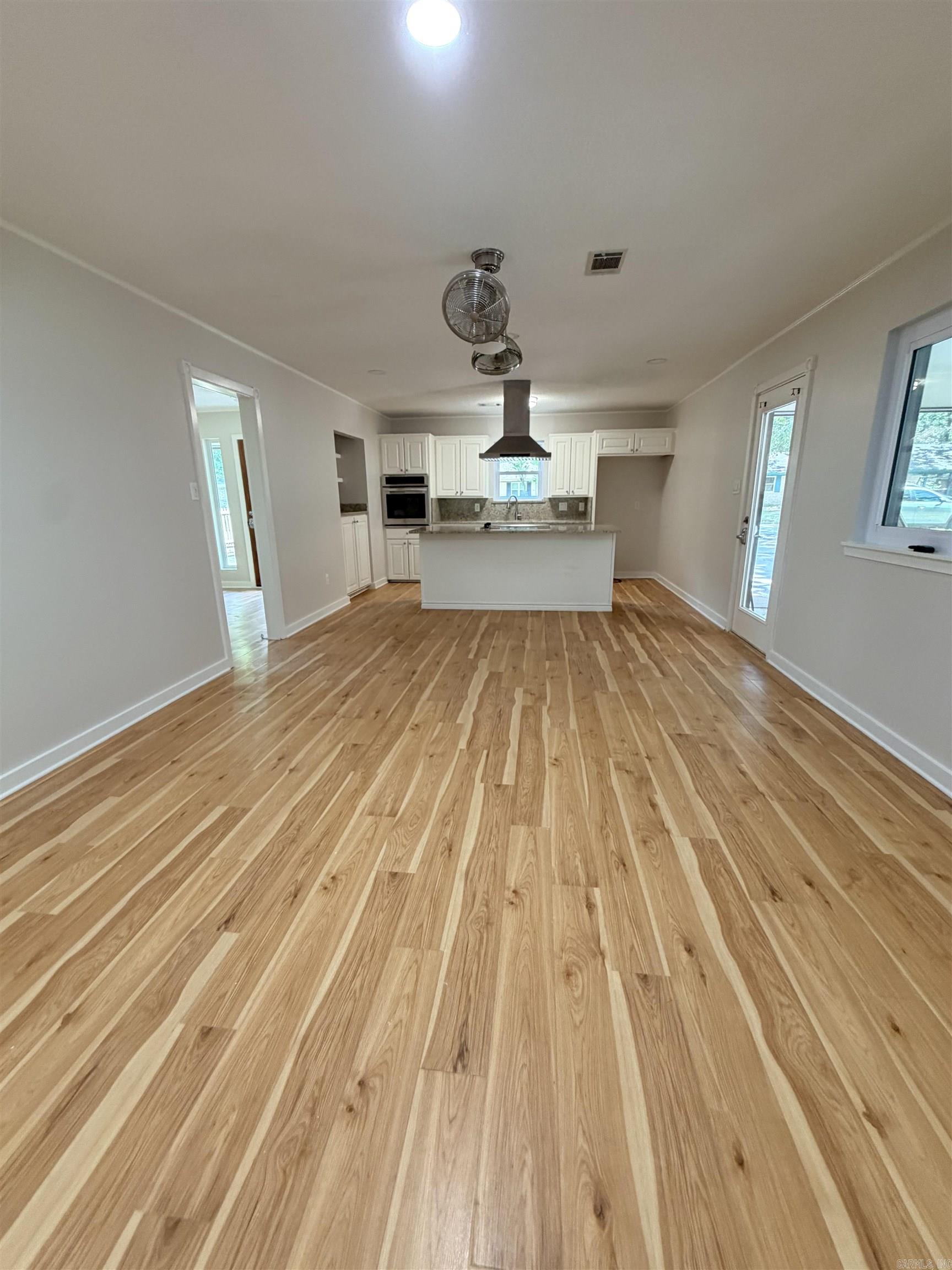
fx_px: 513
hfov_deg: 85.7
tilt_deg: -13.4
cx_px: 476
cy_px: 635
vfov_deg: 102.1
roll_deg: +0.3
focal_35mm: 14
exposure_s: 1/60
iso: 250
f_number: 2.2
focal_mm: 2.22
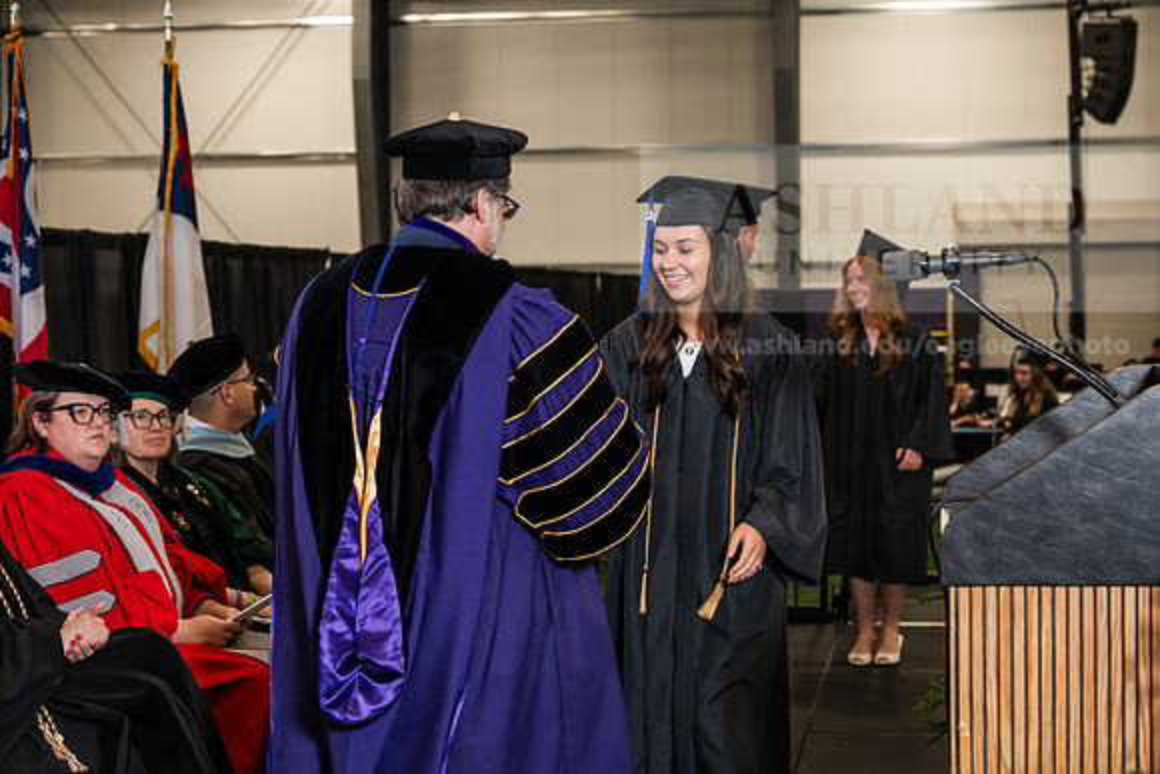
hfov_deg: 28.8
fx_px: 2256
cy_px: 387
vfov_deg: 19.5
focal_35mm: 70
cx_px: 580
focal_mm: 70
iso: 1250
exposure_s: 1/200
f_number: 5
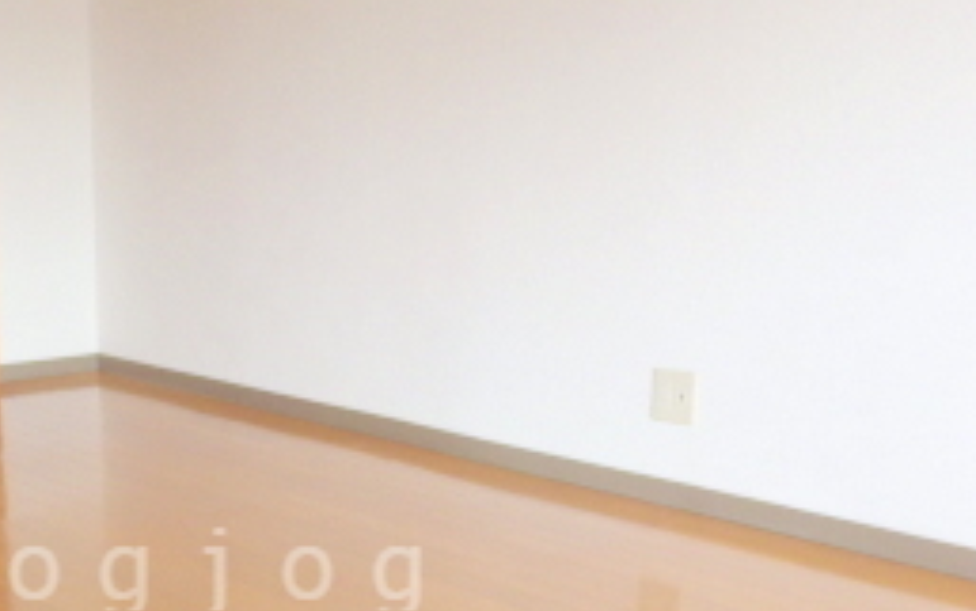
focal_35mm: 58
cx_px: 182
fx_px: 1544
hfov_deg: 33.9
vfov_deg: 21.8
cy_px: 565
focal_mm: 4
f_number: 3.1
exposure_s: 1/45
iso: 100
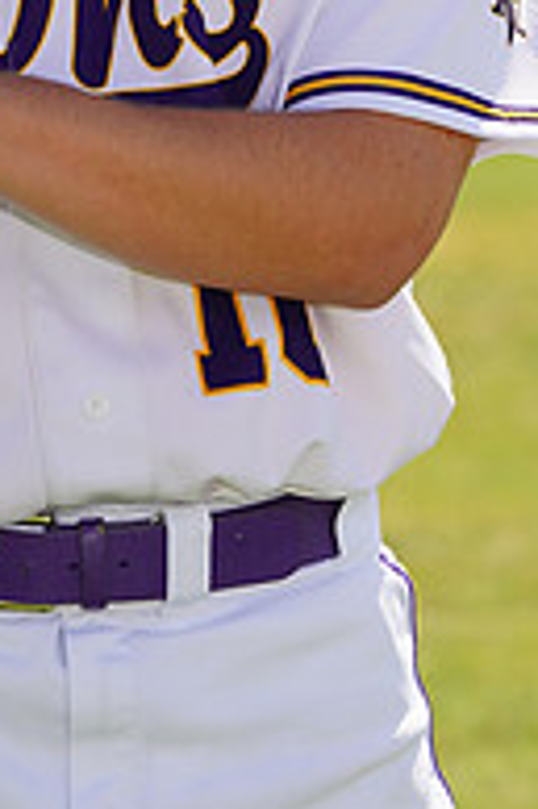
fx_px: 15741
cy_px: -225
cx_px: 117
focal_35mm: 701
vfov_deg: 2.9
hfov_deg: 2.0
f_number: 8
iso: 100
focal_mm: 235
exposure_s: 1/250
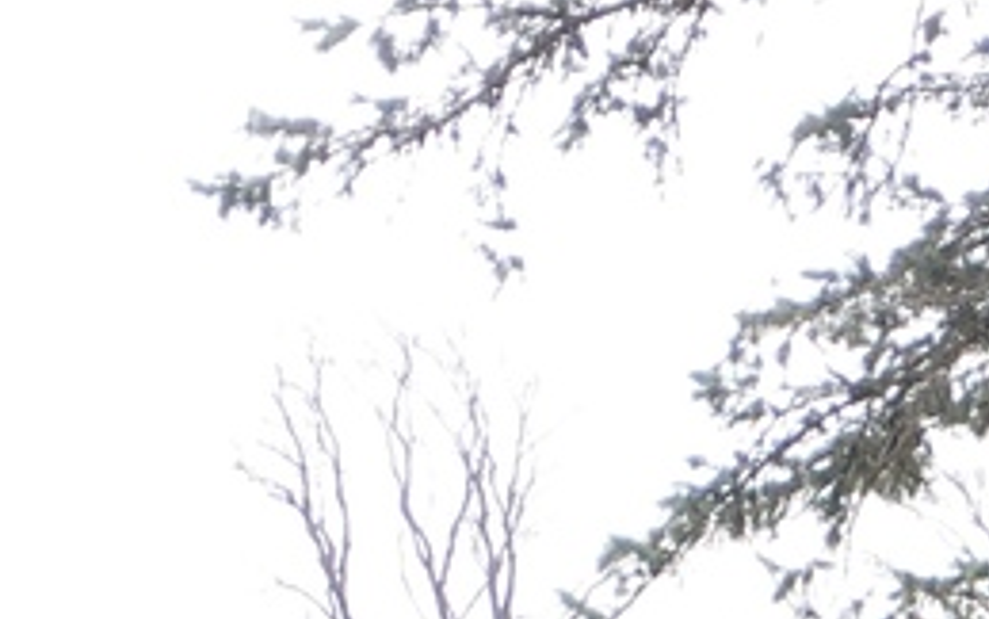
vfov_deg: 7.3
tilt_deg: -1.8
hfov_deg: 11.7
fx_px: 4610
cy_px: 1295
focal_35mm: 171
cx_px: 1543
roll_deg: -0.1
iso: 25
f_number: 2.2
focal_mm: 4.15
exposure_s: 1/578
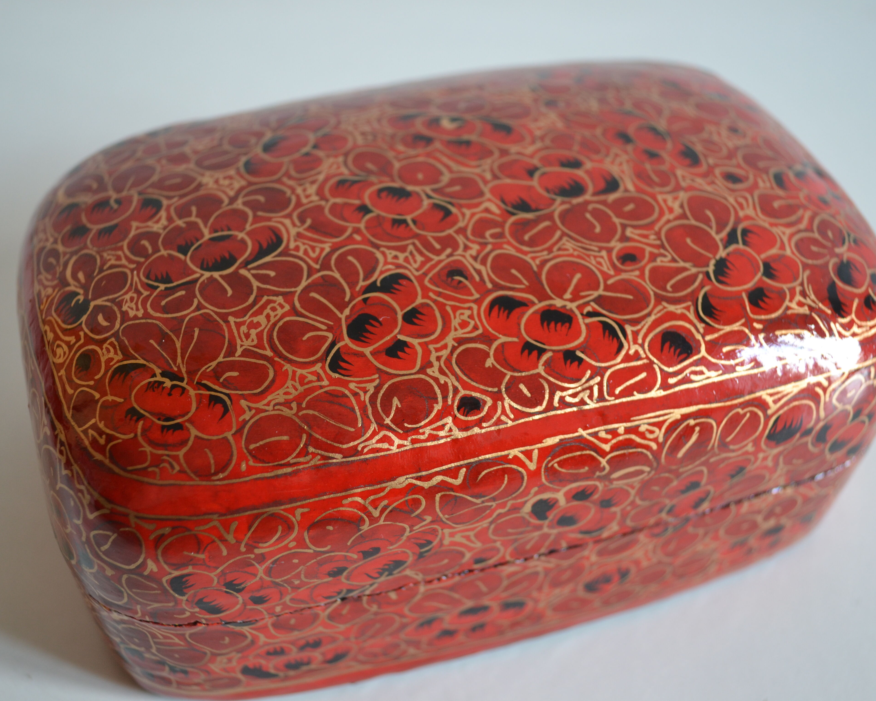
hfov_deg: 42.0
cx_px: 437
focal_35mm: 44
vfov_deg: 34.1
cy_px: 350
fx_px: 1141
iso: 400
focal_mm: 26
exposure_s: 1/15
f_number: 4.2
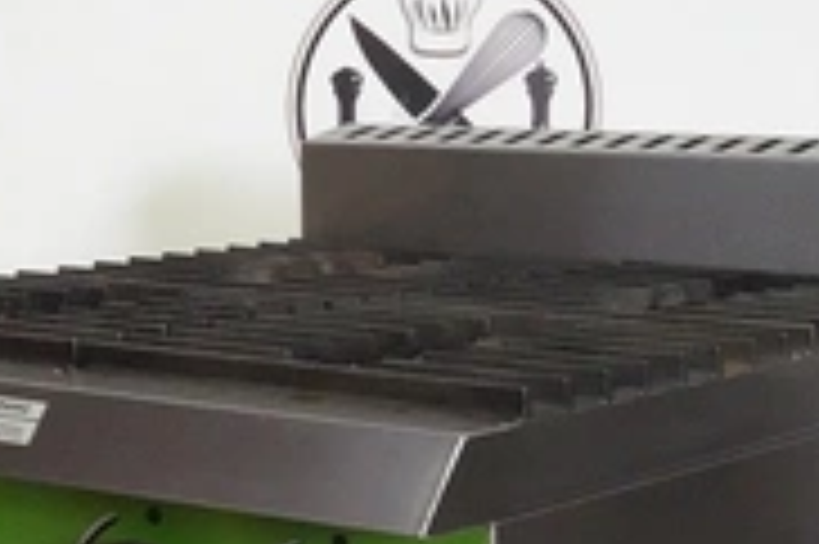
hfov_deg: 16.7
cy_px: 504
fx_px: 2796
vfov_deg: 11.0
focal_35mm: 123
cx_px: 400
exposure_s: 1/60
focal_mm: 20.69
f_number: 11
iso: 6400
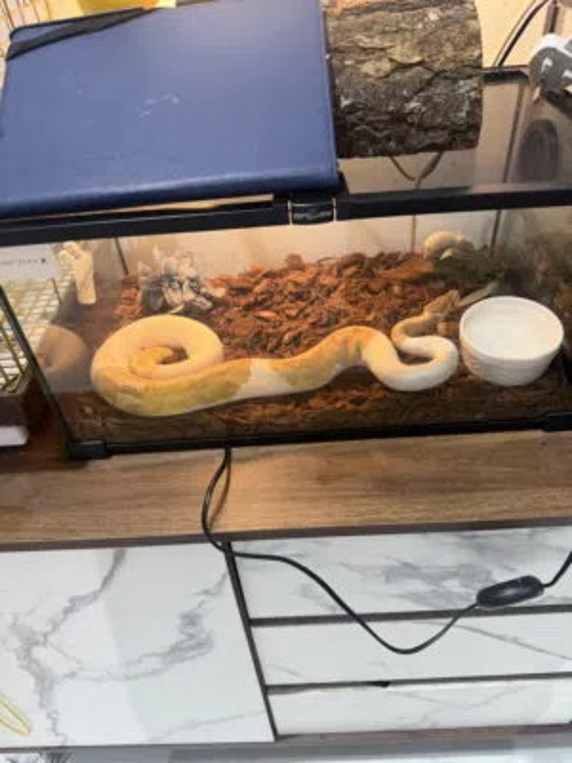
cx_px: 286
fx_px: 529
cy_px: 382
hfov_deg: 56.8
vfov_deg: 71.6
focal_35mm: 24
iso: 160
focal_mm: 6.76
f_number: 1.78
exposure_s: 1/50
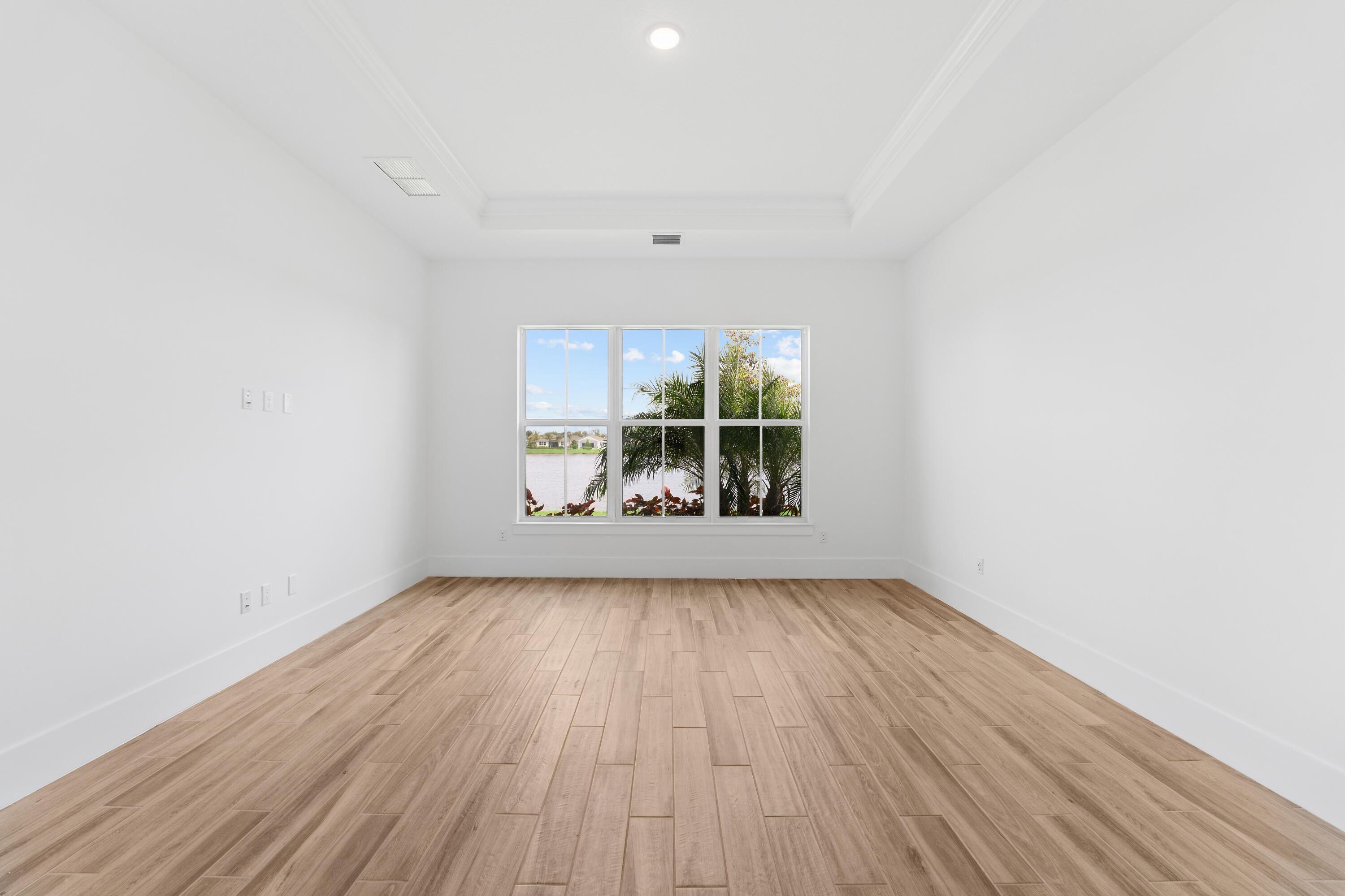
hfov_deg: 101.9
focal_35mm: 15
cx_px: 672
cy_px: 448
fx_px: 545
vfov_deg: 78.8
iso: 200
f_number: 8
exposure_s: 1/40
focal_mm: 14.6
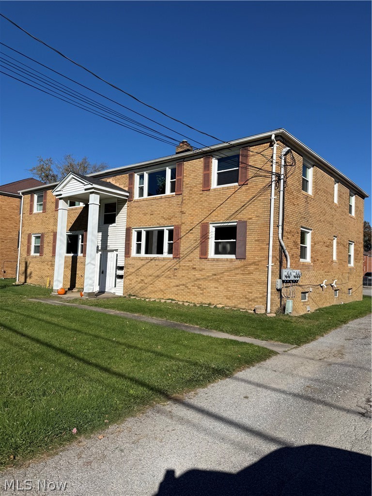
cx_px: 186
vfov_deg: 71.6
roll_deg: -3.2
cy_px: 248
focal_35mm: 24
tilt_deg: +3.4
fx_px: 344
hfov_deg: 56.8
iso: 80
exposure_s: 1/7353
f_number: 1.78
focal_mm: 6.76
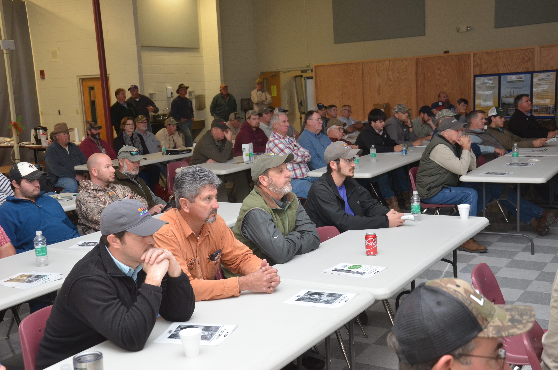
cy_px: 185
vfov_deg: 29.7
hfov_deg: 43.7
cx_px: 279
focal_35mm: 45
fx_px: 696
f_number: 7.1
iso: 800
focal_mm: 30
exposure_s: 1/60
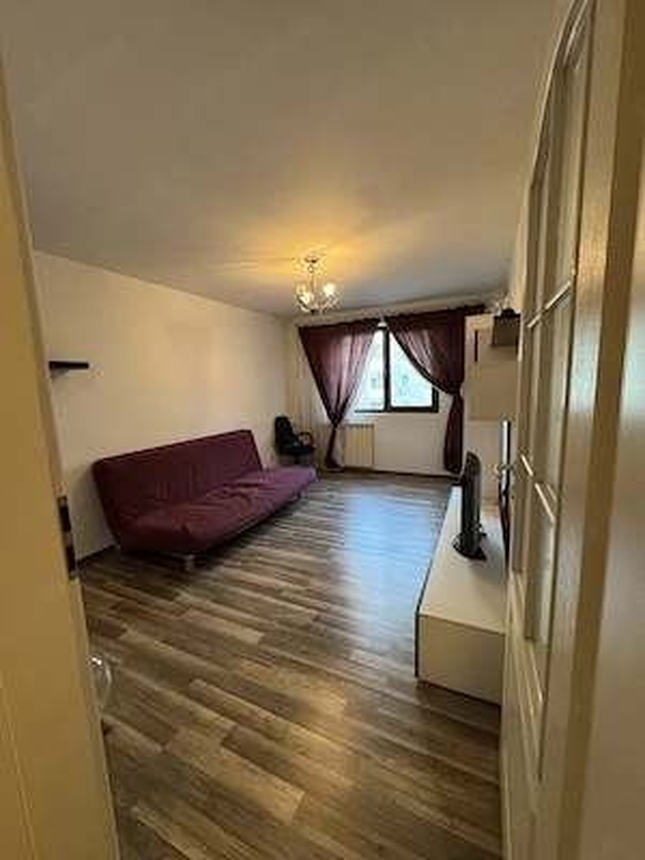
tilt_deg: -7.2
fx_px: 348
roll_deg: +0.9
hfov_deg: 85.7
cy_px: 430
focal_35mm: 14
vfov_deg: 102.1
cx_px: 322
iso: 320
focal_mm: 2.22
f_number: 2.2
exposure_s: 1/50
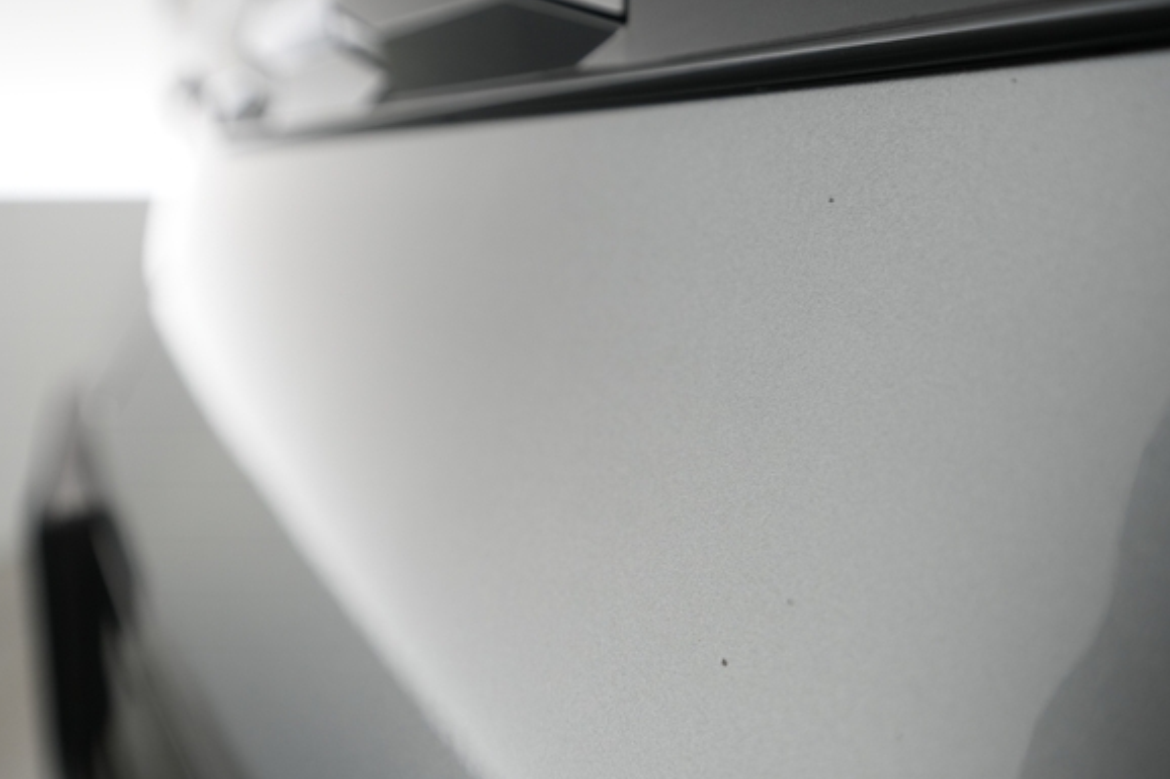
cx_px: 591
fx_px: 1007
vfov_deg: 42.3
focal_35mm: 31
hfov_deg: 60.3
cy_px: 397
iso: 1250
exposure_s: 1/80
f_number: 4
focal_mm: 28
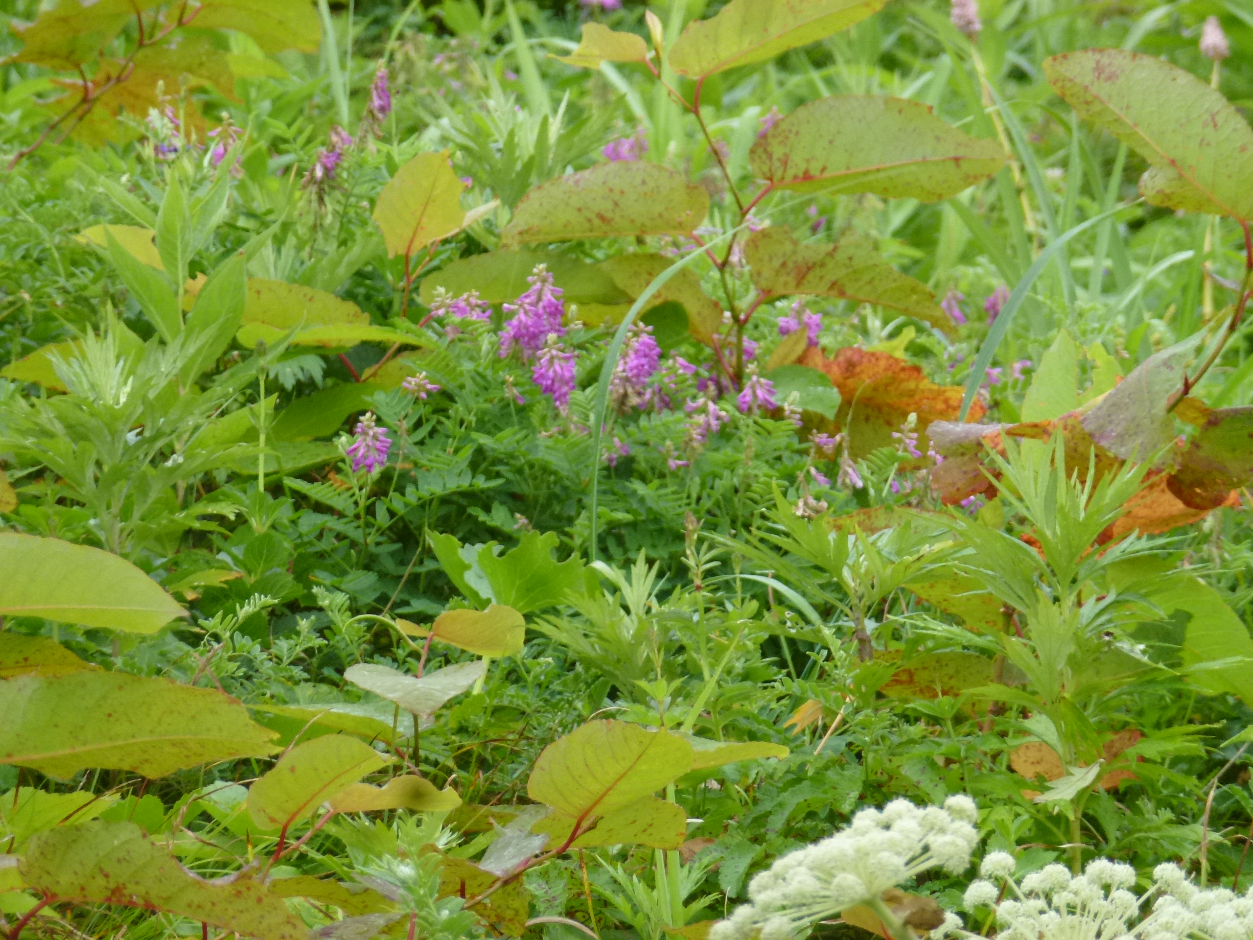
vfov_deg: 3.9
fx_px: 13900
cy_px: 470
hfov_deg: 5.2
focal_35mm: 384
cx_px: 626
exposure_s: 1/250
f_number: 5.9
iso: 320
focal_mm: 68.8
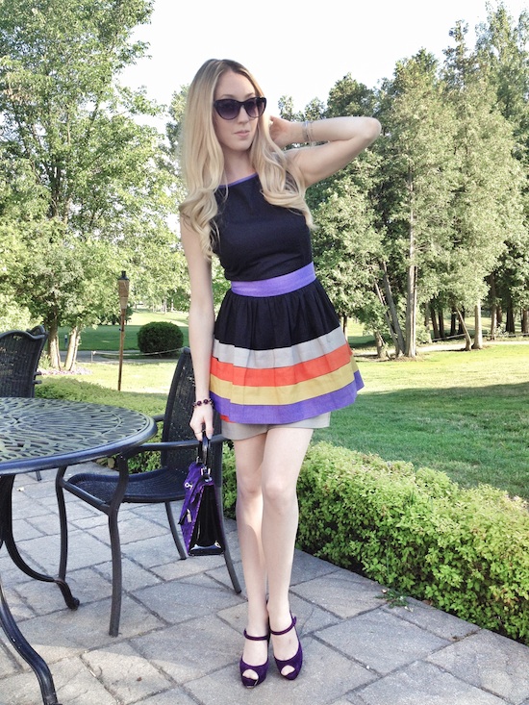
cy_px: 352
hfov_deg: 40.7
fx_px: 713
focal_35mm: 35
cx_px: 264
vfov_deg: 52.6
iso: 80
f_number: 2.4
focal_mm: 4.28
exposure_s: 1/315
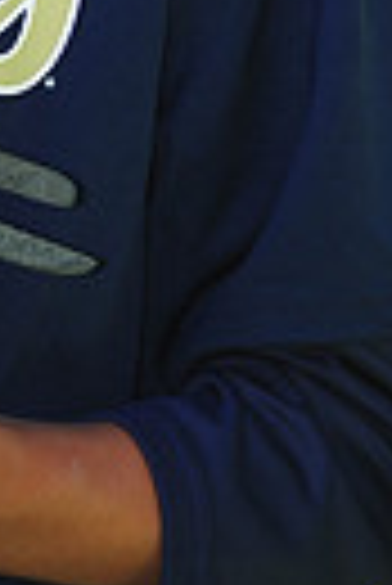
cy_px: -675
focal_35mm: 890
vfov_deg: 2.3
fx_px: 14497
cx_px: -248
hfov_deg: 1.5
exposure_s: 1/400
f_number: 4.5
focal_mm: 200
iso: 200
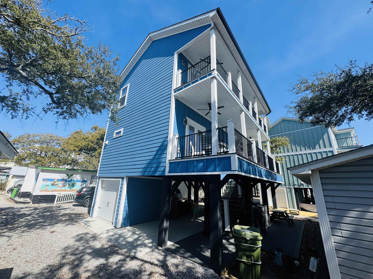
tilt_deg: +17.1
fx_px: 151
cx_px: 186
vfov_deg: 85.7
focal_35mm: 14
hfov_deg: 102.1
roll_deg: -1.6
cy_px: 140
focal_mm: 2.22
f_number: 2.2
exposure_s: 1/1178
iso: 40
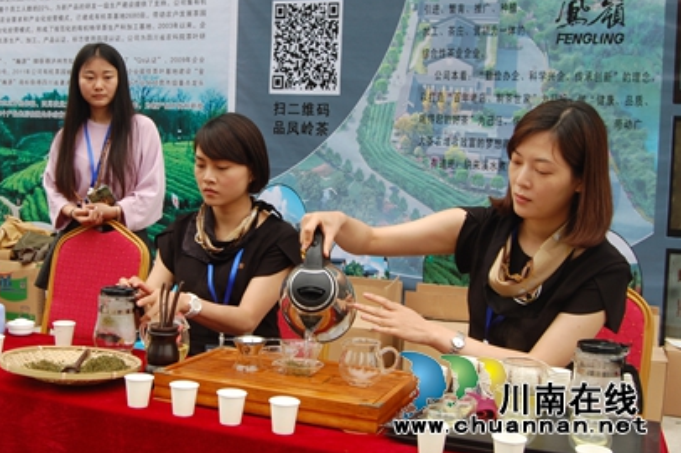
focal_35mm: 48
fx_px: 907
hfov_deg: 41.0
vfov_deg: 28.0
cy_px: 185
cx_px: 275
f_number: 8
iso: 200
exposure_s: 1/60
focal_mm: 26
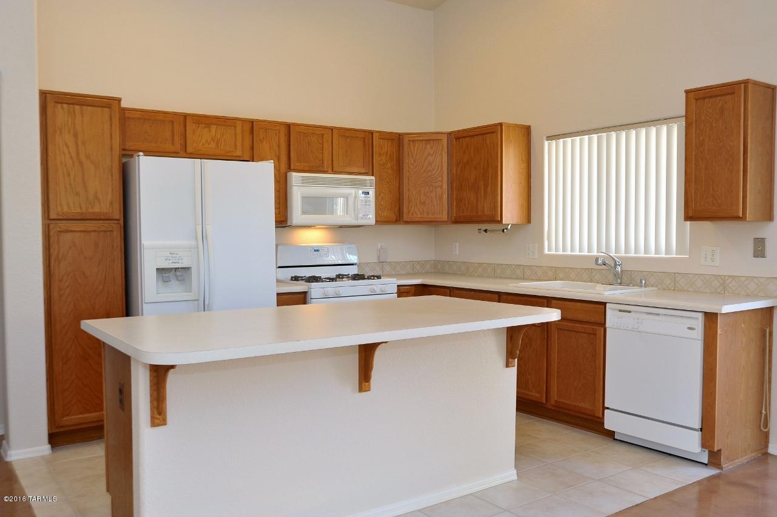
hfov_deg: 58.7
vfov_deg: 41.1
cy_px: 258
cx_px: 388
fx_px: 690
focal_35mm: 32
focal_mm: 32
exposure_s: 1/30
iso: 1000
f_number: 8
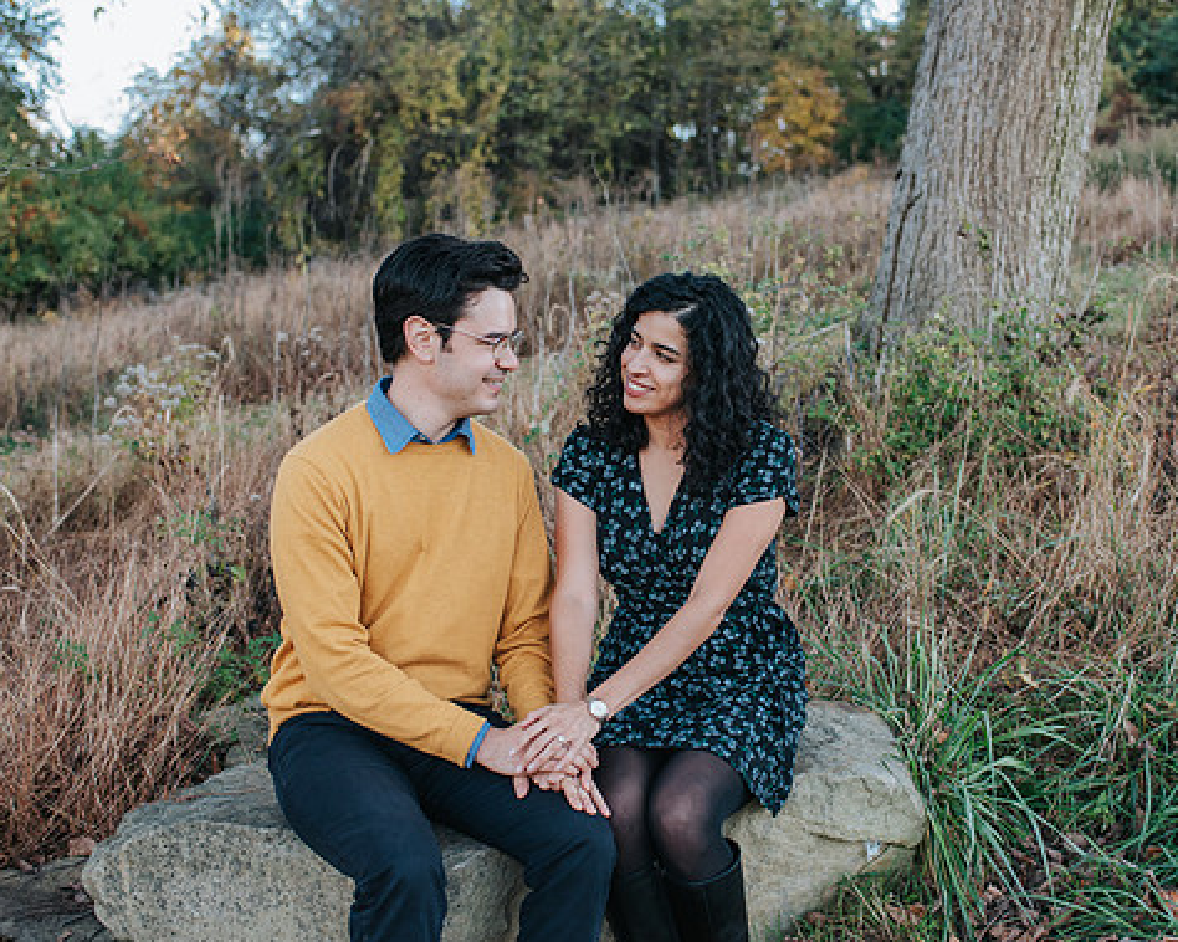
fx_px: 1569
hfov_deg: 41.1
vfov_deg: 33.4
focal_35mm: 45
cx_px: 660
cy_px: 478
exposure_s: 1/1000
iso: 1000
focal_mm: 35
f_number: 3.2
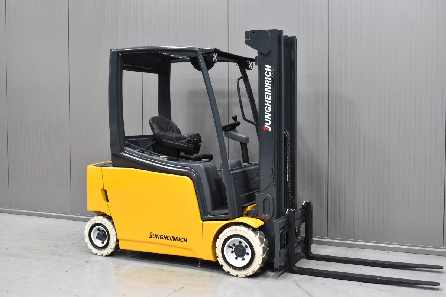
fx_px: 520
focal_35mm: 42
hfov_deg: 46.4
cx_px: 223
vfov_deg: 31.9
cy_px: 148
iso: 1600
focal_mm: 28
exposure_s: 1/30
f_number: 5.6
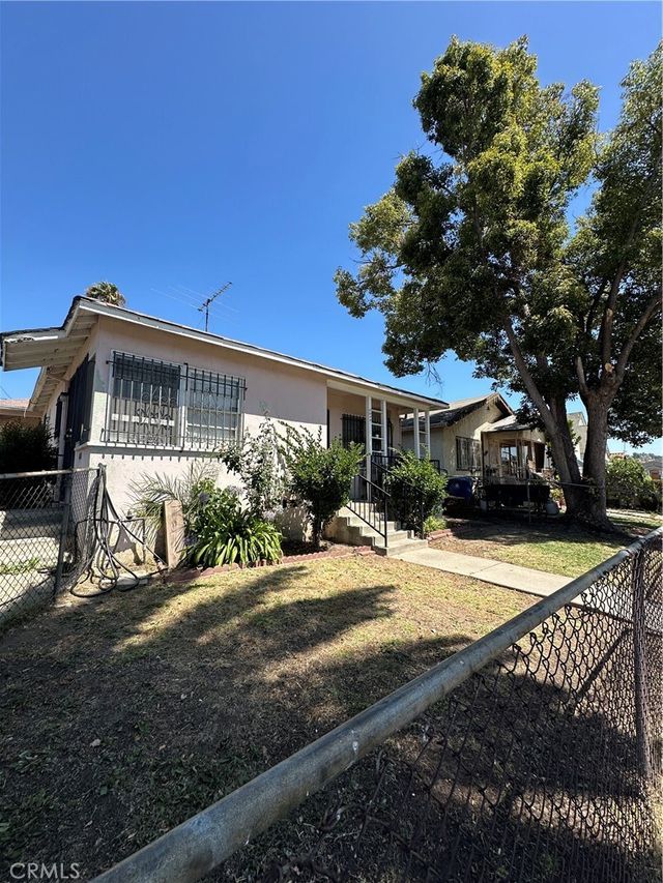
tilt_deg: +7.0
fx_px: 357
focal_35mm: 14
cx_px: 332
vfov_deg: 102.1
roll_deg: -1.1
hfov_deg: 85.7
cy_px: 442
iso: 50
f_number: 2.2
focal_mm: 2.22
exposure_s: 1/1261
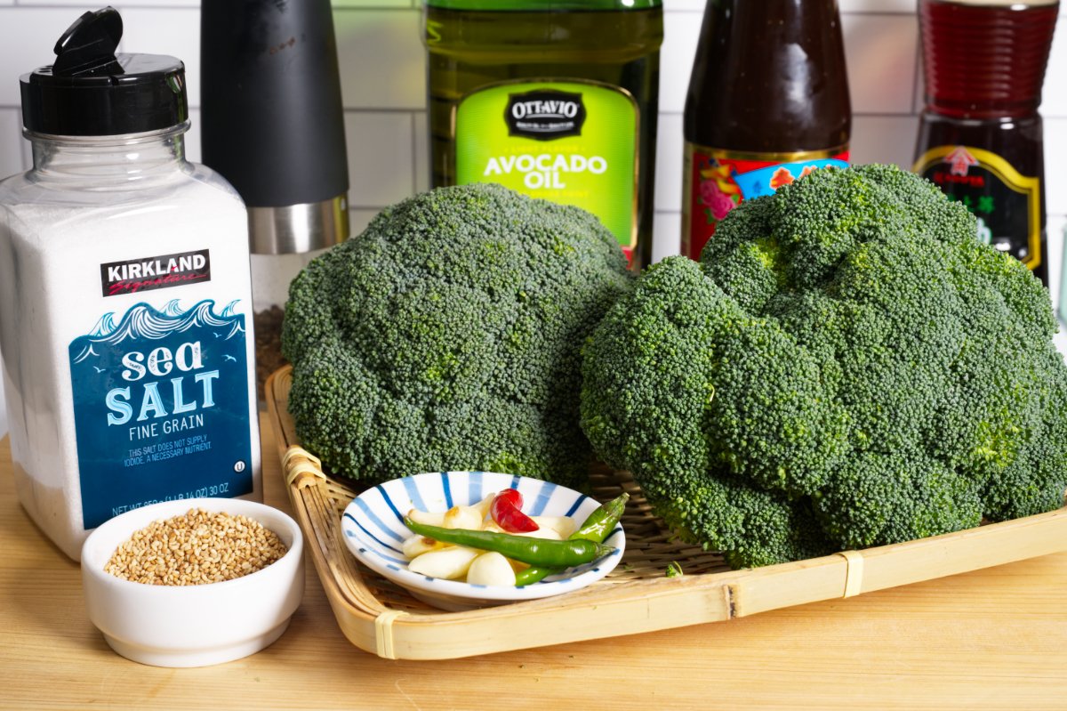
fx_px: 1629
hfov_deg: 36.3
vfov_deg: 24.6
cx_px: 534
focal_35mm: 55
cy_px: 356
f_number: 11
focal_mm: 55
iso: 400
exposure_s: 1/80
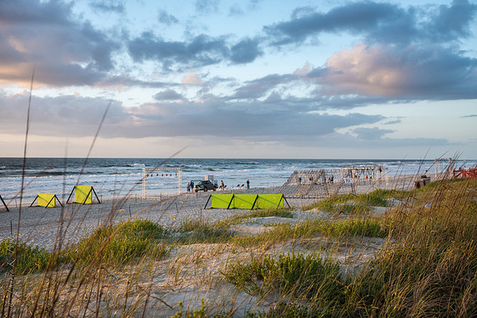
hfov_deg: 42.7
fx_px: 610
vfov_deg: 29.3
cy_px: 159
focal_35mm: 46
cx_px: 238
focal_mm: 46
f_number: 2.8
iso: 1000
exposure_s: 1/1000
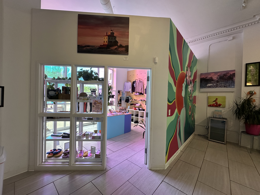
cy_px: 98
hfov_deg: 102.1
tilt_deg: +0.4
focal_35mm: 14
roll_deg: -2.3
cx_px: 130
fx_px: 105
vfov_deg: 85.7
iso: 160
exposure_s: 1/120
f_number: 2.2
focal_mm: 2.22
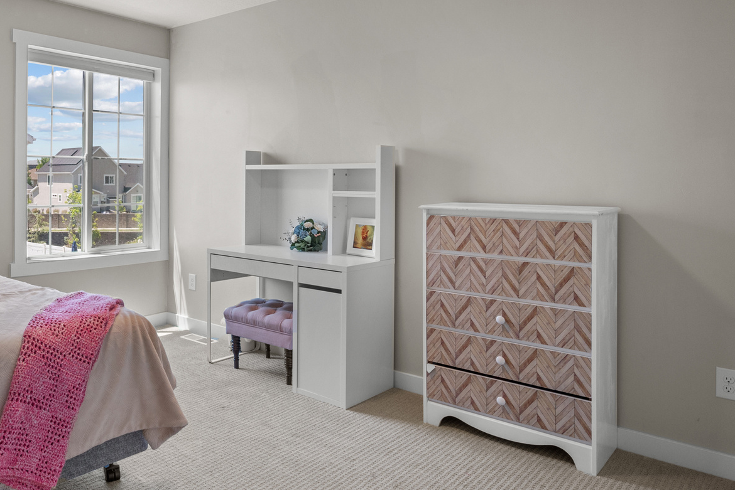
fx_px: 572
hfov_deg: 62.2
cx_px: 194
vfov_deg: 46.1
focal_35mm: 28
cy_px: 185
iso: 500
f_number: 8
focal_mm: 16
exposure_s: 1/5
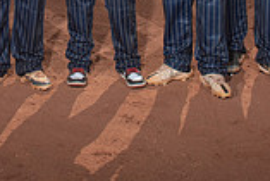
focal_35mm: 105
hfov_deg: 19.1
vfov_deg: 12.2
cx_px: 32
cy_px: -116
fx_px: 788
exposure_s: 1/250
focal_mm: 28
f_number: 10
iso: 320
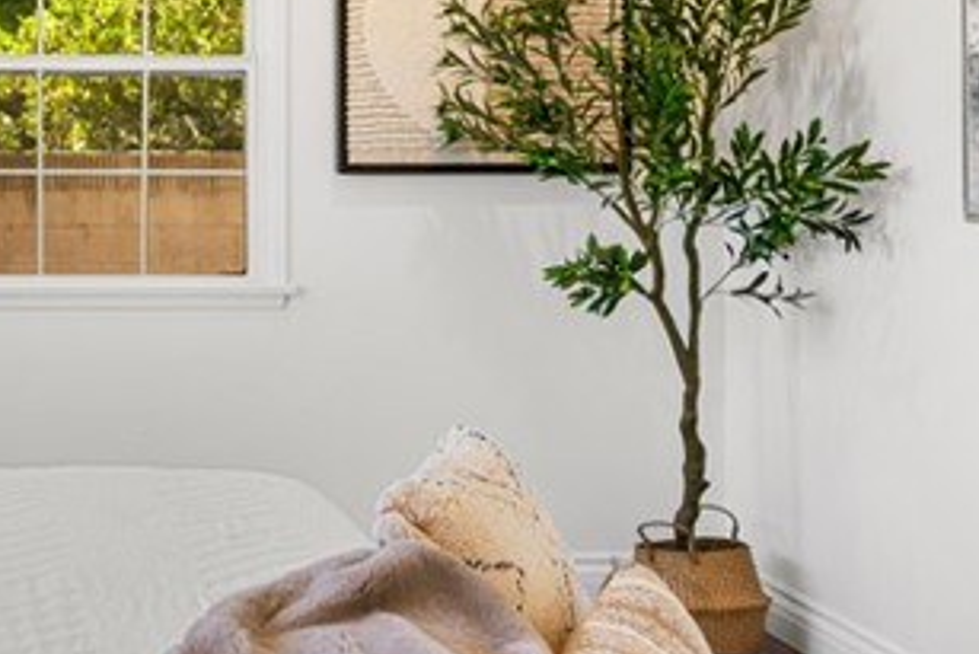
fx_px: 1632
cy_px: 88
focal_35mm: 60
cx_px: -57
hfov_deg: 30.4
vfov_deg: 22.2
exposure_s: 1/1.25
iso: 100
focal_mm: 18
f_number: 5.6
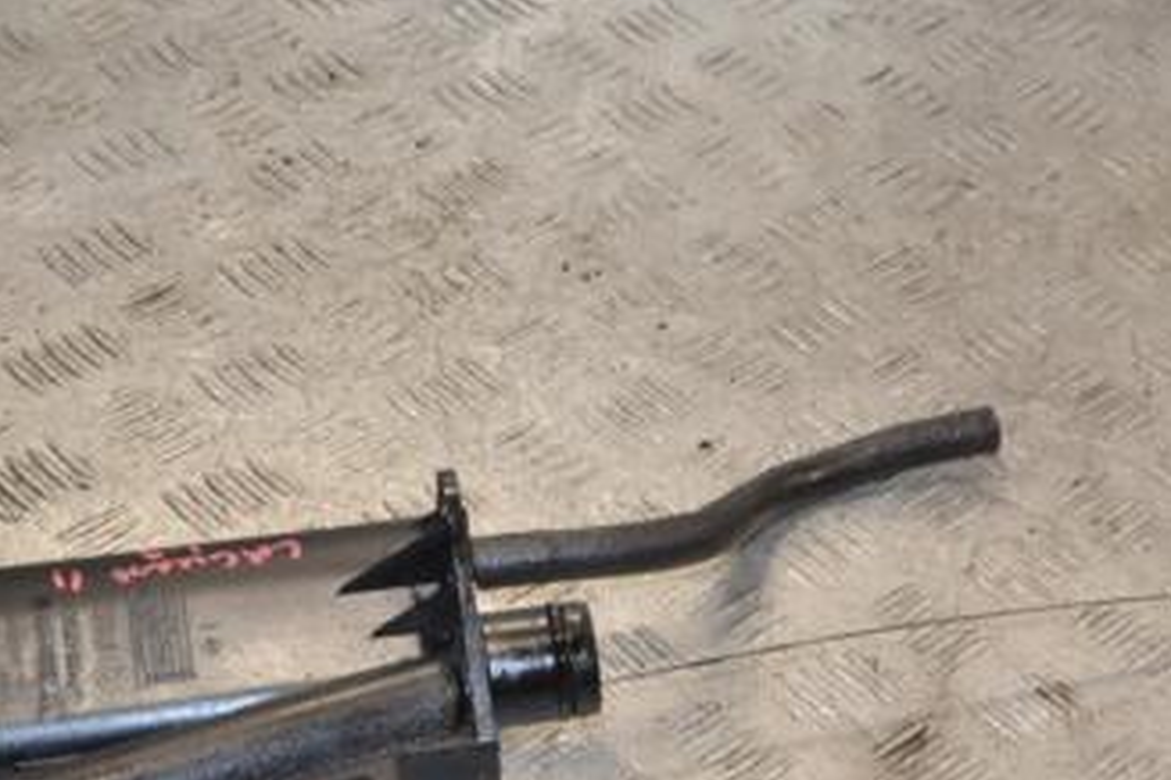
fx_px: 2862
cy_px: 587
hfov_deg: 23.1
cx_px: 659
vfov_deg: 15.5
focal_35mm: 88
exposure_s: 1/200
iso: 800
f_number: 7.1
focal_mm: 32
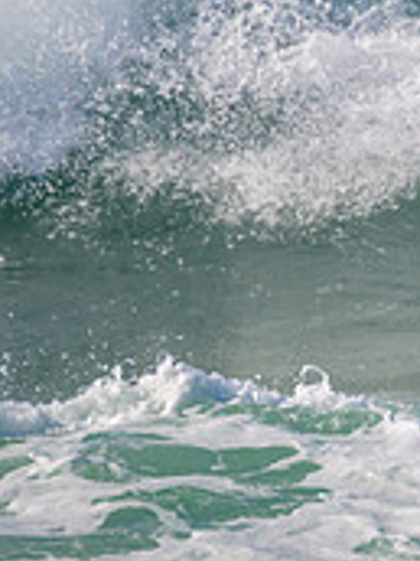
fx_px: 41867
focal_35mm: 2588
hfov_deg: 0.6
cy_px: 93
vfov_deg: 0.8
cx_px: 814
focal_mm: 800
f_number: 11
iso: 1600
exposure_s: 1/2000
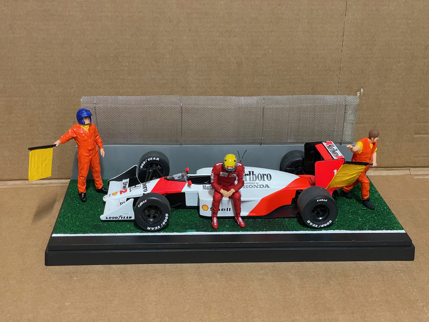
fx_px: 644
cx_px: 214
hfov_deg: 36.8
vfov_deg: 28.0
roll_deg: -1.6
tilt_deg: -23.5
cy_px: 161
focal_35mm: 52
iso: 500
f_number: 2
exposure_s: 1/50
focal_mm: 6
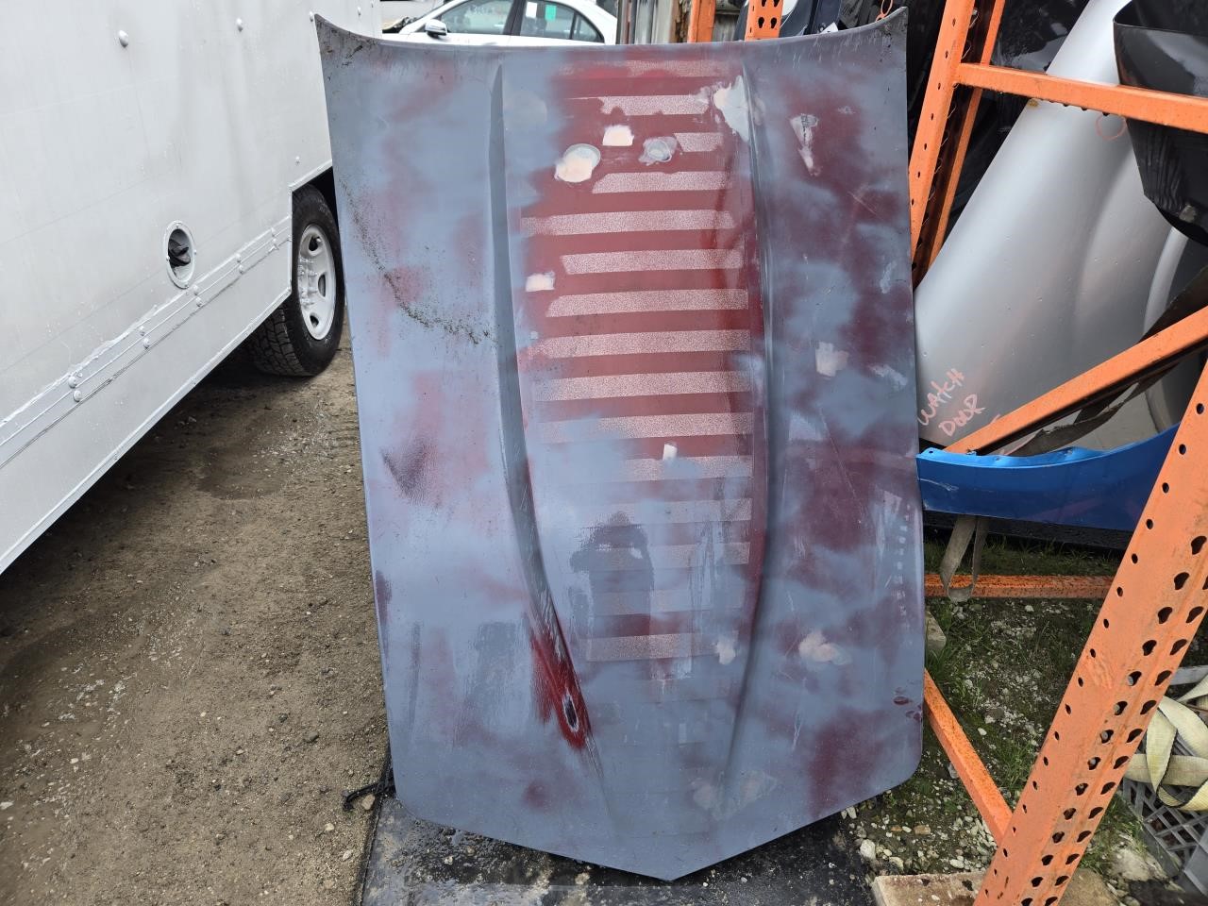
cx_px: 604
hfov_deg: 73.9
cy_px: 453
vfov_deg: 58.9
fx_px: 803
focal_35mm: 23
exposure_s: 1/180
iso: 40
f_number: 1.8
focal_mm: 5.4
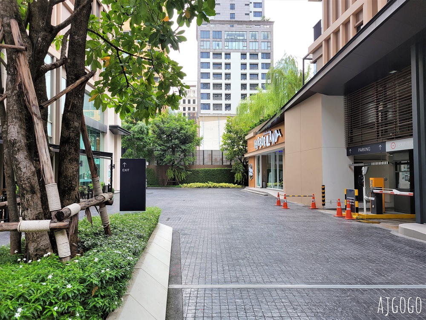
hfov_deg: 67.3
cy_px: 160
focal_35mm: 26
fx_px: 320
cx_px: 213
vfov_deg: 53.1
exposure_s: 1/447
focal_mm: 5.4
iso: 40
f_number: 1.8
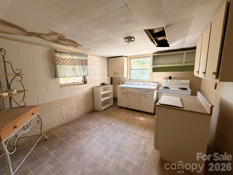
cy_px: 88
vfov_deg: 85.7
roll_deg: +0.5
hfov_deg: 102.1
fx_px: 94
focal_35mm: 14
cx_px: 116
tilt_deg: -9.3
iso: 640
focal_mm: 2.22
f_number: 2.2
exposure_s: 1/60
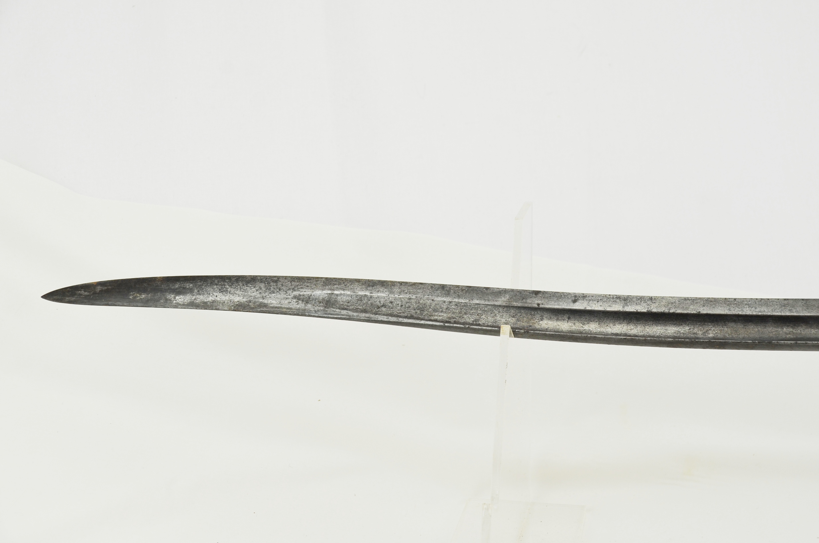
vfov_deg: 18.8
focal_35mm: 72
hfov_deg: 28.1
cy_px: 272
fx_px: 1635
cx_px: 410
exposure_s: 1/125
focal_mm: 48
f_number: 5.6
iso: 250
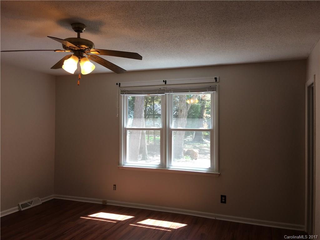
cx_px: 160
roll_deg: -0.8
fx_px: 268
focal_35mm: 29
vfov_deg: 48.2
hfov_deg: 61.7
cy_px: 120
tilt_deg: +2.1
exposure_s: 1/40
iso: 25
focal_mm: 4.15
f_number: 2.2
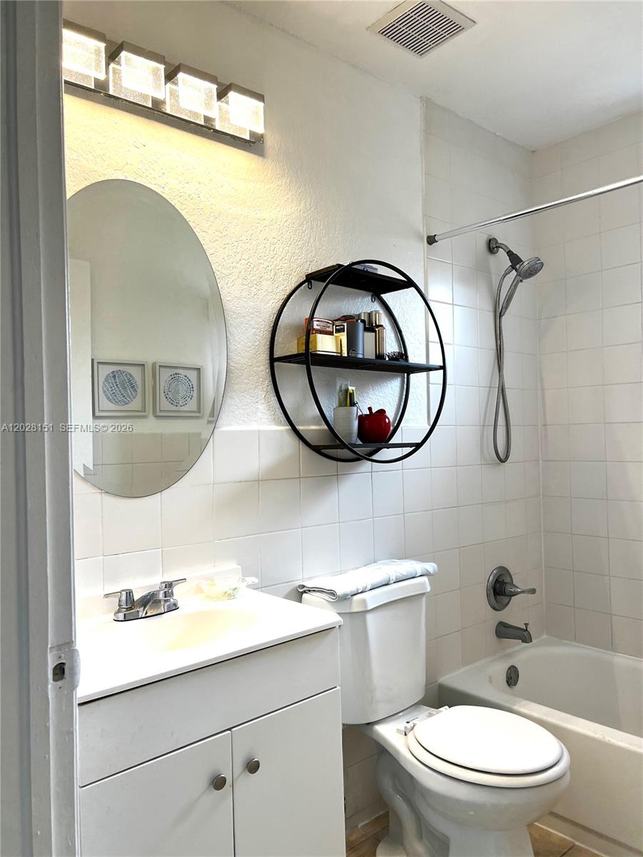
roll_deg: +1.9
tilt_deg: +1.6
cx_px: 322
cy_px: 428
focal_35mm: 26
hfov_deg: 53.1
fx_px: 644
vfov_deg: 67.3
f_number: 1.5
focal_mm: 5.7
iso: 50
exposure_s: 1/165
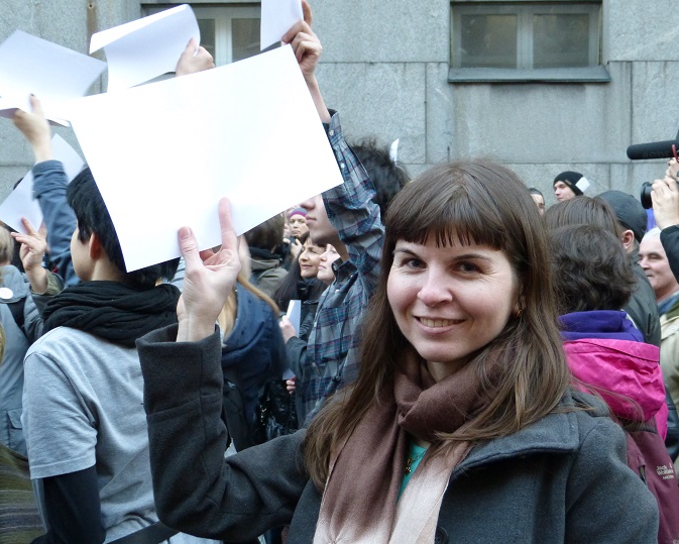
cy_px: 272
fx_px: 945
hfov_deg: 39.5
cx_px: 360
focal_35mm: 47
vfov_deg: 32.1
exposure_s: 1/30
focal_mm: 8.1
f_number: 3.2
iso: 400
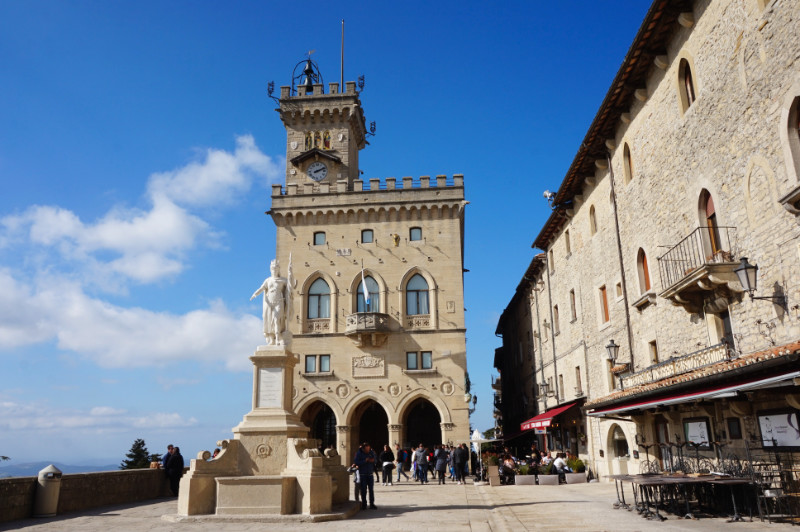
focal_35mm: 28
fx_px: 633
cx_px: 400
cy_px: 266
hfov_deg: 64.6
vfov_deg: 45.6
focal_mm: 19
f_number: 14
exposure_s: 1/125
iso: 100
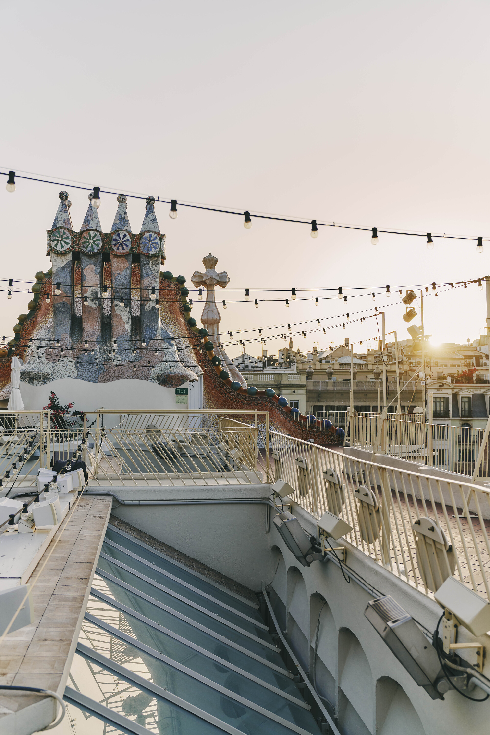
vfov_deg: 57.2
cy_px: 368
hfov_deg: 40.0
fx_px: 673
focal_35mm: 33
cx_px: 245
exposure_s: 1/500
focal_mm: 33
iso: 200
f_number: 3.5
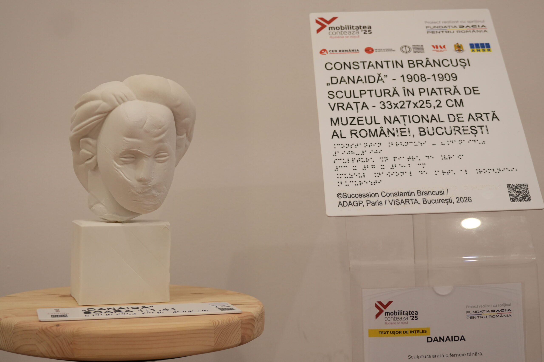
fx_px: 759
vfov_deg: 26.9
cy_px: 181
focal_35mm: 50
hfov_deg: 39.4
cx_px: 272
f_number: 2.8
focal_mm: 33.5
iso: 800
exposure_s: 1/50
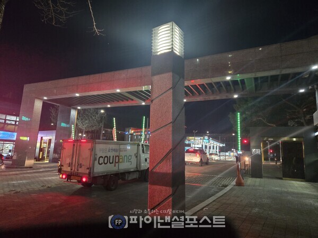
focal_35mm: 23
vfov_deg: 58.9
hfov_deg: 73.9
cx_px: 159
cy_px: 119
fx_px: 211
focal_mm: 5.4
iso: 1250
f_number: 1.8
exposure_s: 1/60
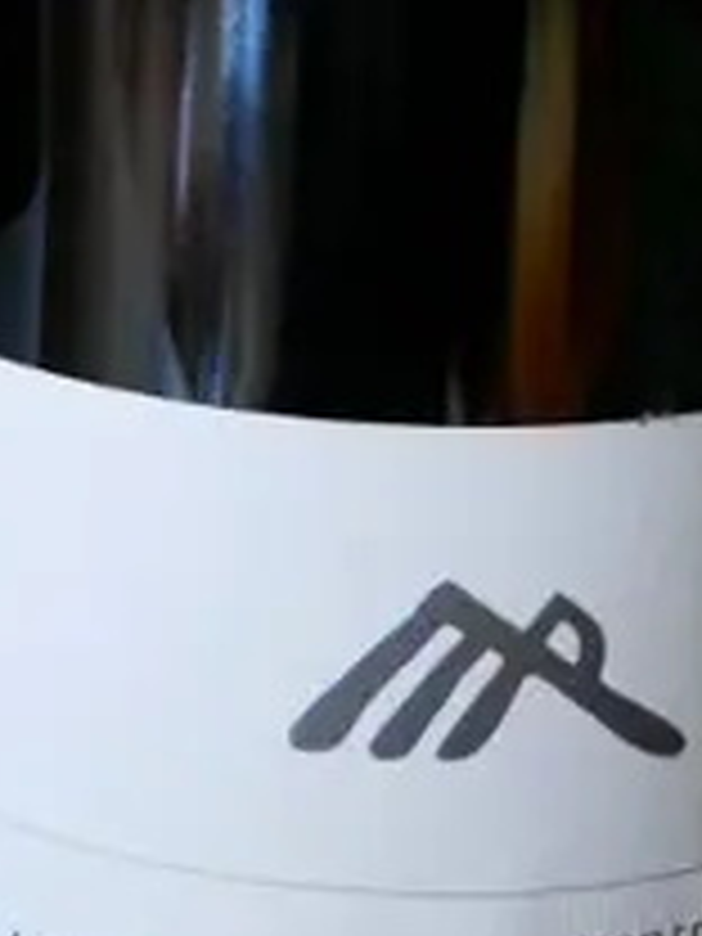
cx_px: -270
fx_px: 4786
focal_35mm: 177
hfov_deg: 8.3
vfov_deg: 10.5
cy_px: -724
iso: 1600
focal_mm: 18
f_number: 3.9
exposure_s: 1/60
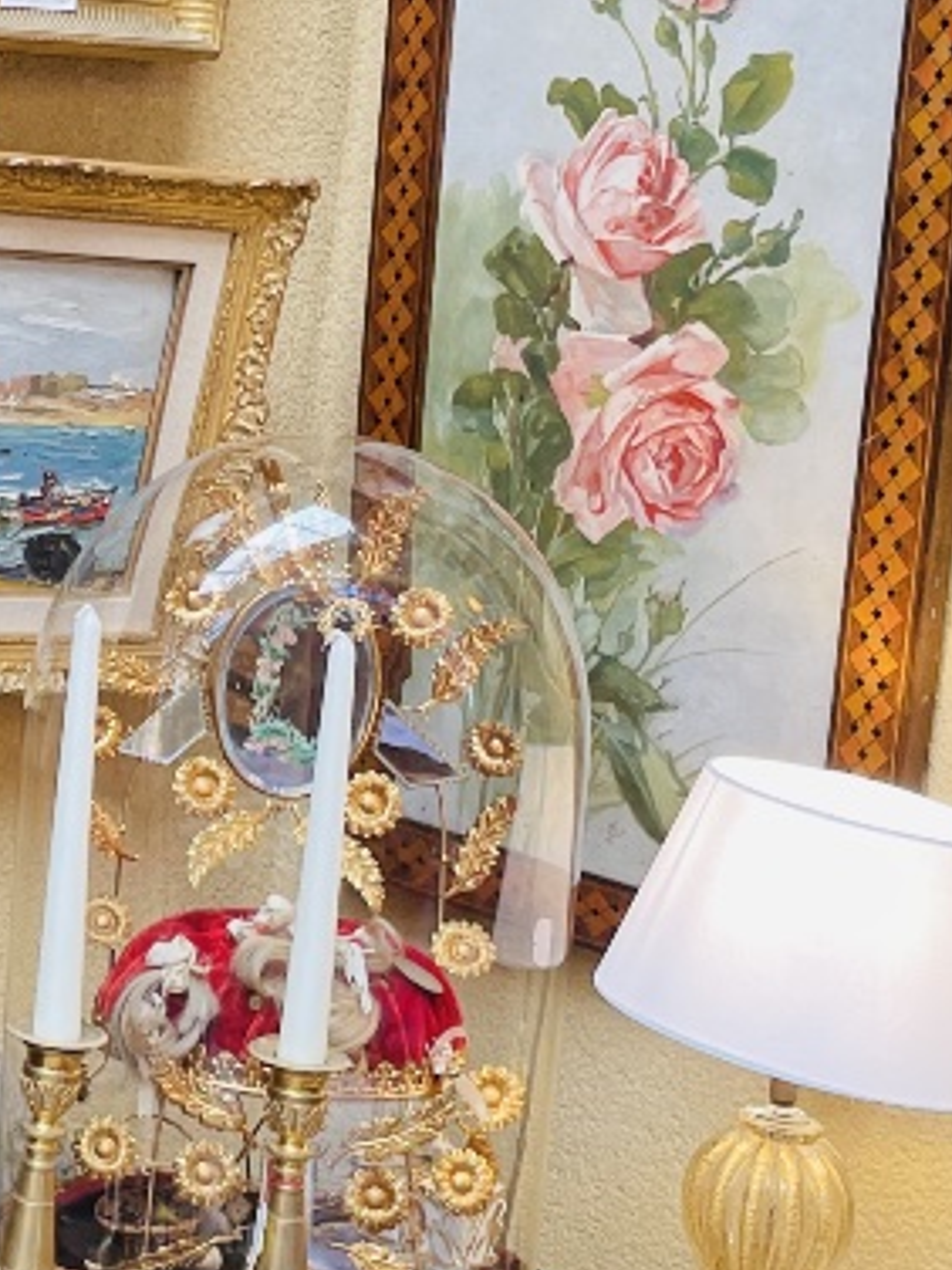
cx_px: -510
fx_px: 3044
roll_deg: -3.5
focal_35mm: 83
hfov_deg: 16.1
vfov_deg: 23.5
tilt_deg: -9.0
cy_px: 527
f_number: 1.6
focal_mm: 4.2
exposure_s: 1/100
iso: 100
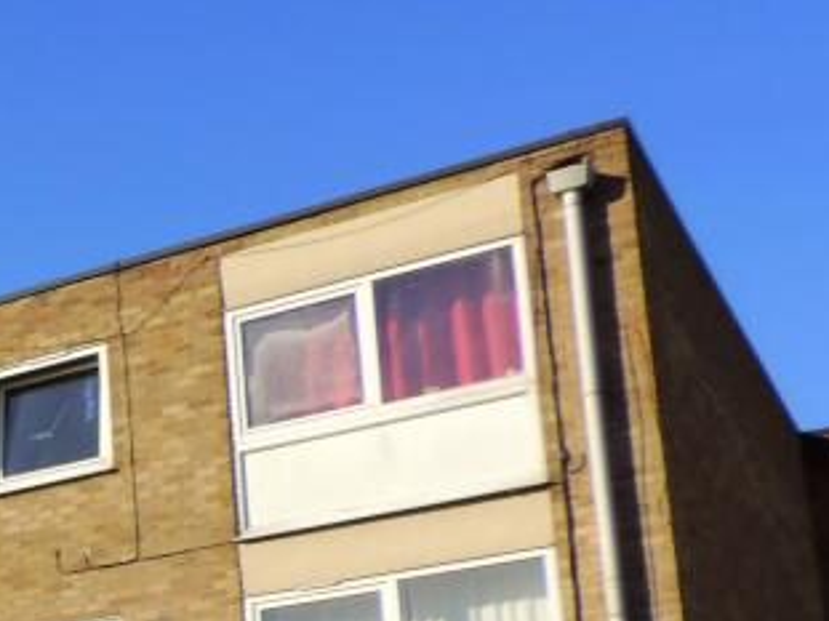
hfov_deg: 20.5
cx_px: -477
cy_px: 717
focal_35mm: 79
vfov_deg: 17.9
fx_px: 1891
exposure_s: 1/1600
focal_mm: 4.3
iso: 80
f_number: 3
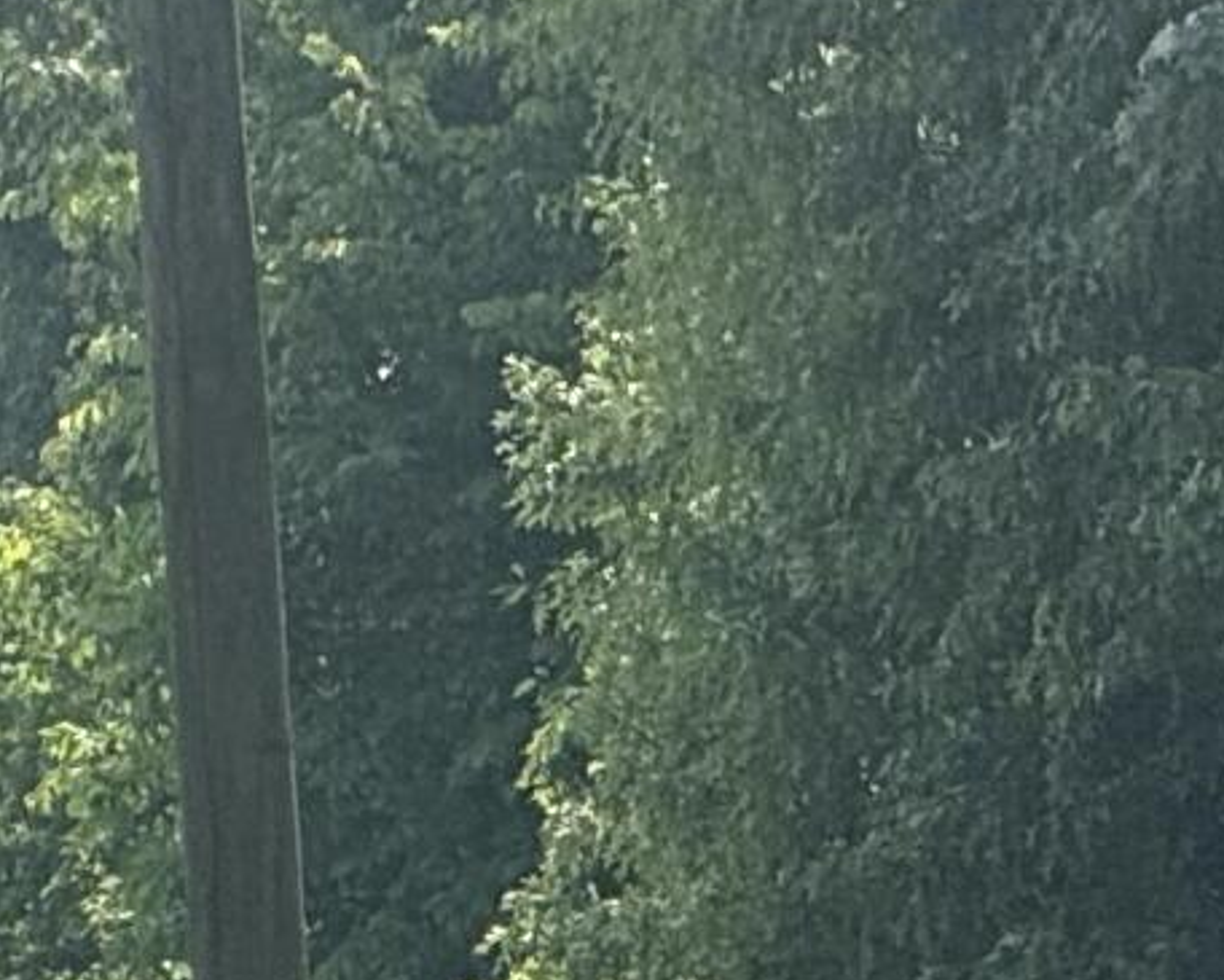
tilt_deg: +0.1
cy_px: 2642
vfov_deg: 2.0
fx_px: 27936
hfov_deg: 2.5
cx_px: -1004
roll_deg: +0.5
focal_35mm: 771
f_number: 2.8
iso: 64
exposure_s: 1/1227
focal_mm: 15.66
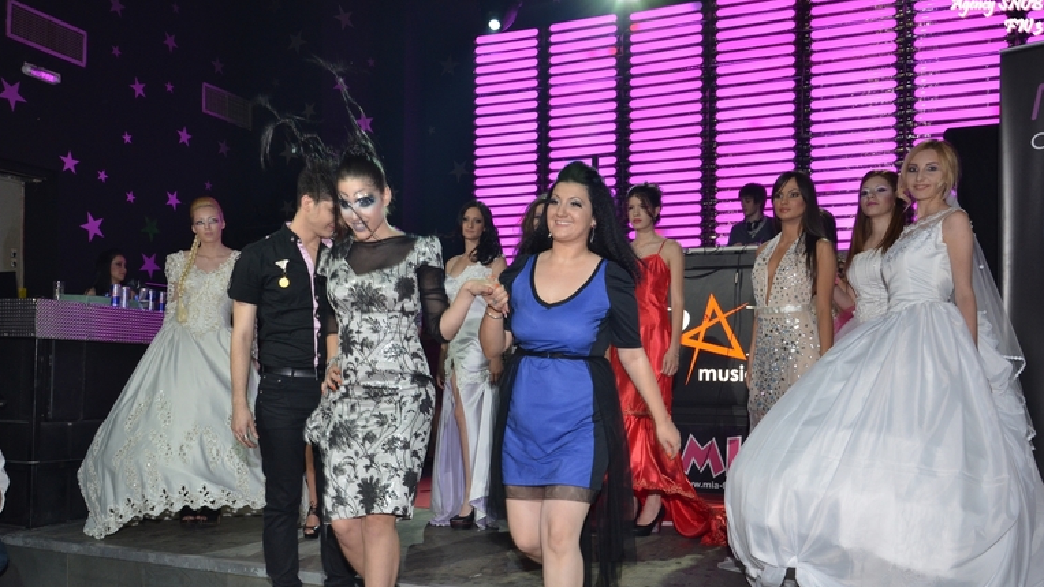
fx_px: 803
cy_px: 349
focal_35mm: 29
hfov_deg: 66.1
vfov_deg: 40.0
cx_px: 510
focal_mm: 18
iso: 800
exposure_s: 1/60
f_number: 7.1
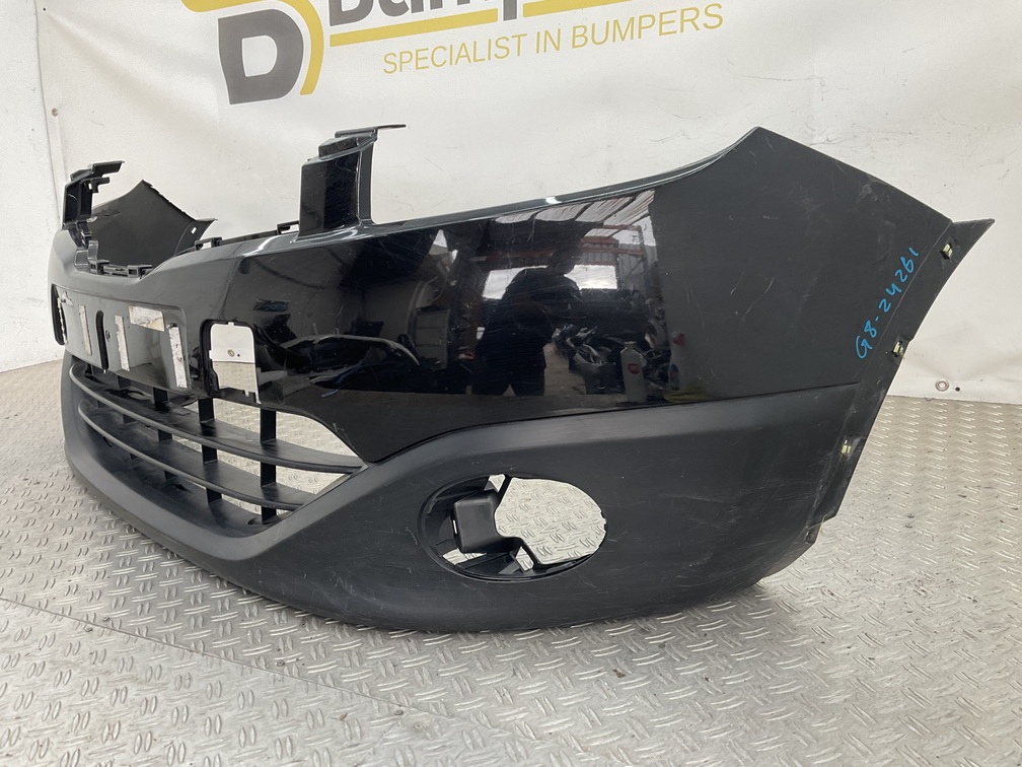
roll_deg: +3.7
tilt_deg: -16.1
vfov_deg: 48.2
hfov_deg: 61.7
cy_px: 384
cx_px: 511
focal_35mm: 29
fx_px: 856
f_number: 1.8
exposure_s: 1/120
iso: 32
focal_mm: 3
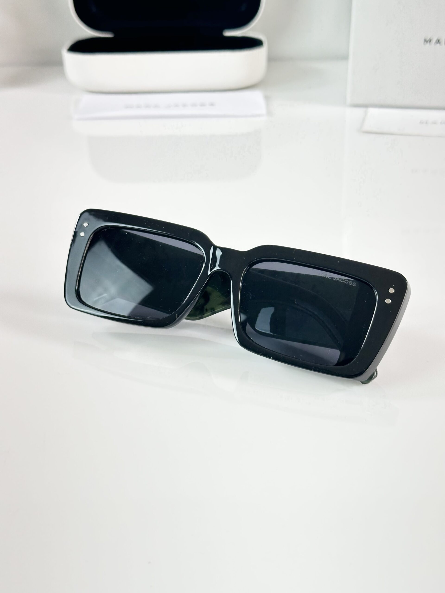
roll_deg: +1.4
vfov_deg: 39.7
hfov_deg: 30.3
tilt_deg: -28.8
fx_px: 823
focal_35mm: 48
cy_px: 296
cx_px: 222
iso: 80
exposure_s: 1/100
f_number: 1.78
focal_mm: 6.86
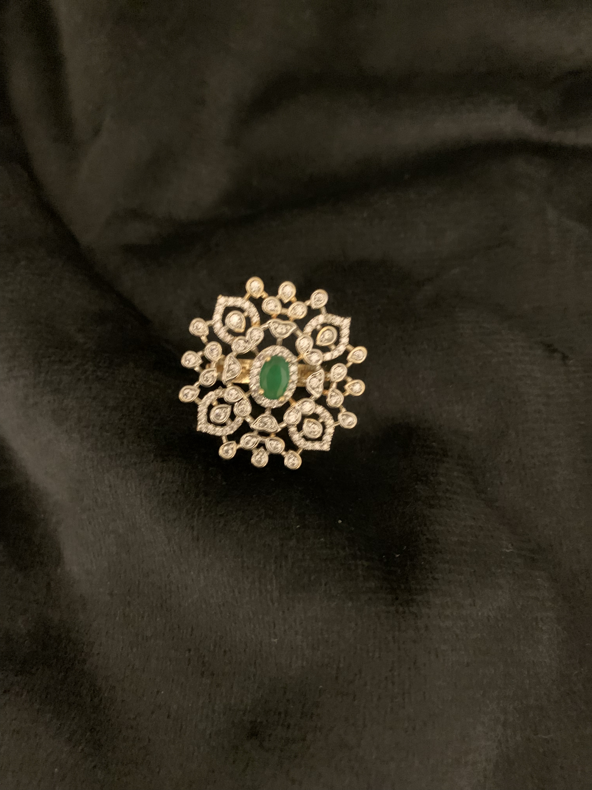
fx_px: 593
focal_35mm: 26
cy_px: 395
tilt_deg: -60.6
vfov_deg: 67.3
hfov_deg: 53.1
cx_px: 296
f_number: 1.8
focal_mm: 4.25
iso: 1250
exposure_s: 1/14
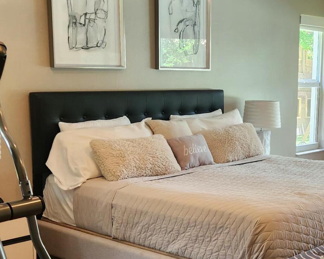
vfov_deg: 24.1
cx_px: 272
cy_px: 171
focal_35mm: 63
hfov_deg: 29.2
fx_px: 604
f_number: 1.8
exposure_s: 1/120
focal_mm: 5.4
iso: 160
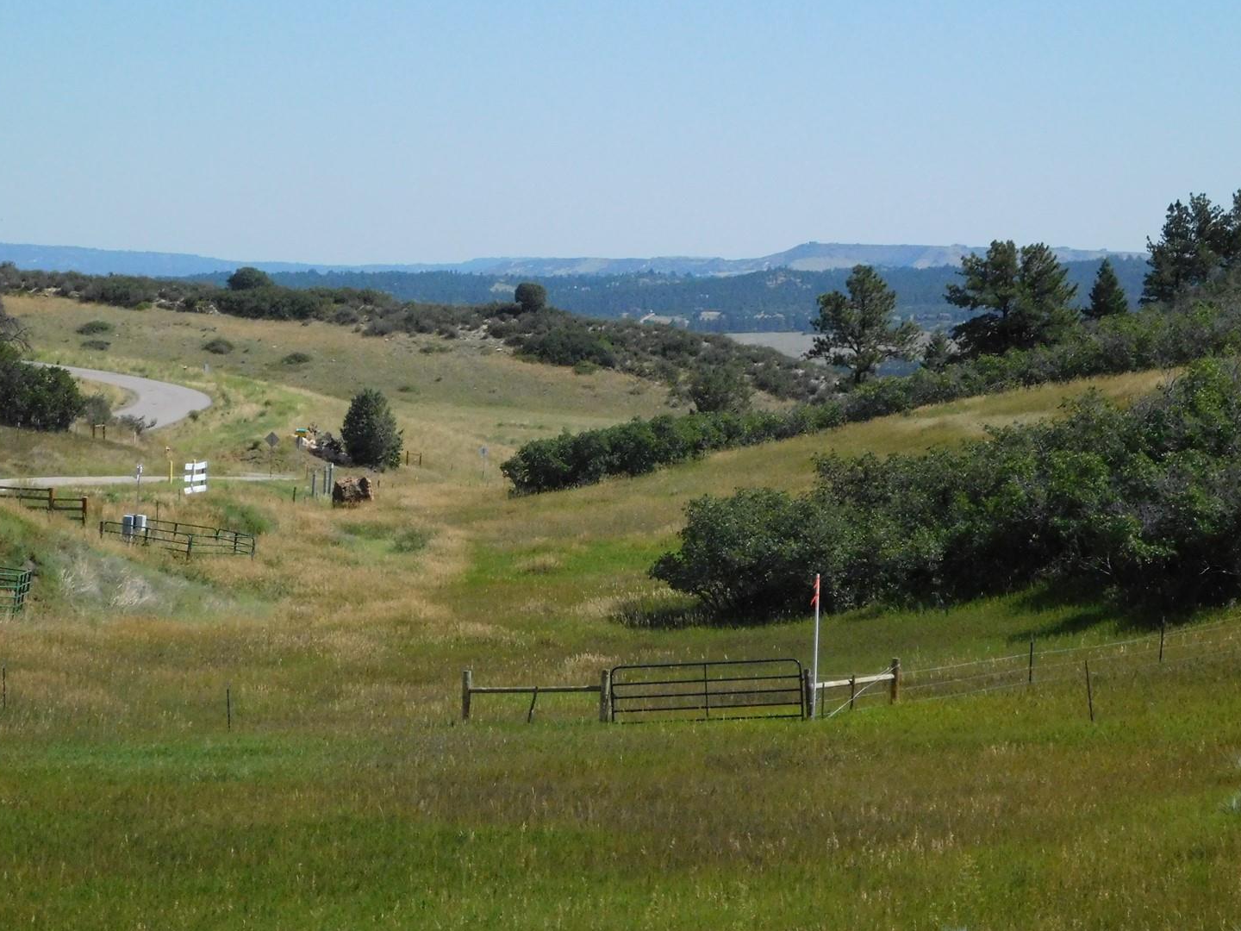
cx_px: 558
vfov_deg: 13.5
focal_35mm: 110
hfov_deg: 17.9
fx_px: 3944
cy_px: 444
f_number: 9.2
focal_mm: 17.6
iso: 800
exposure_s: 1/1500
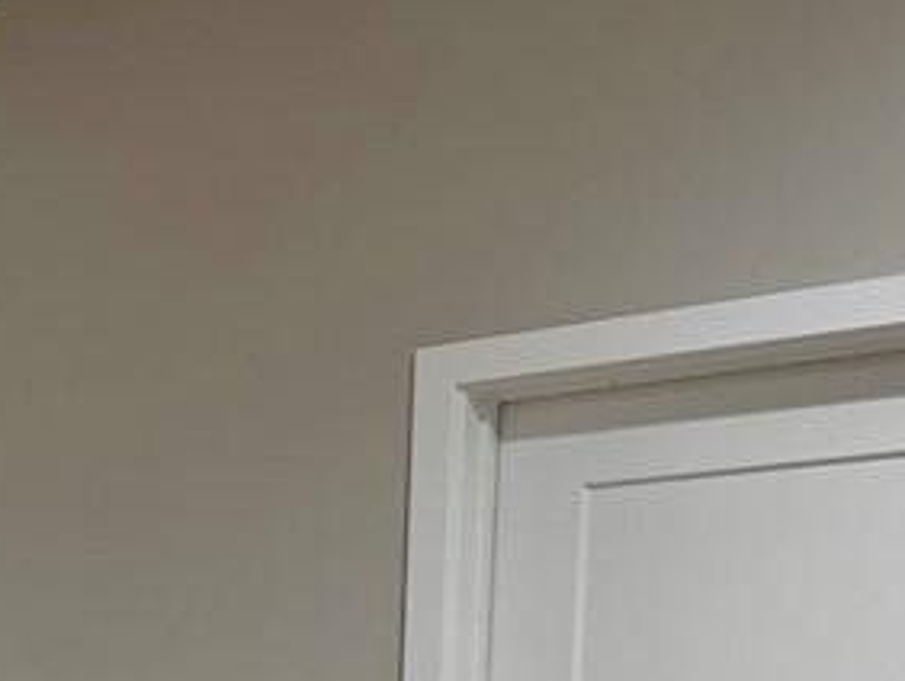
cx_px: -610
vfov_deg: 15.6
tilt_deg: -5.5
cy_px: 1022
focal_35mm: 87
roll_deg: +0.4
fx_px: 2276
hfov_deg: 18.6
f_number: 1.78
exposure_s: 1/60
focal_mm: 6.76
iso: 125
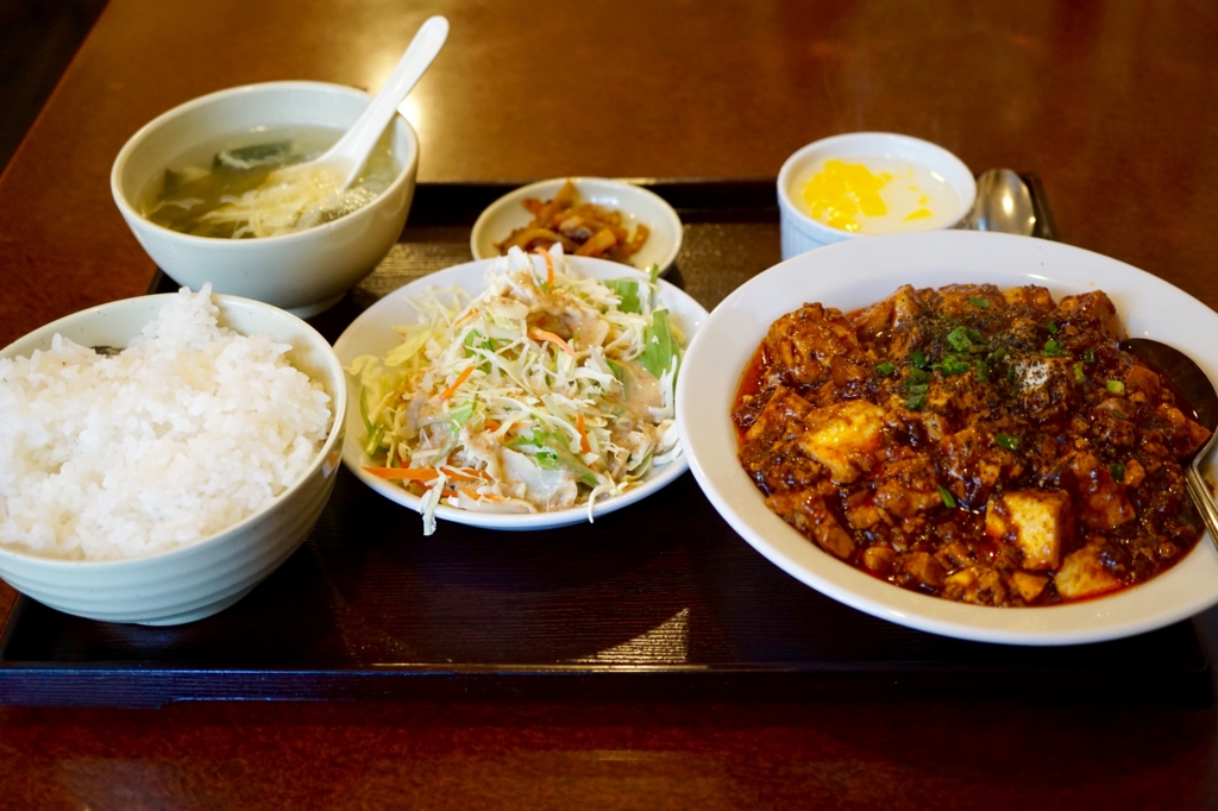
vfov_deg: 29.8
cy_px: 406
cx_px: 609
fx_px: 1522
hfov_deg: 43.6
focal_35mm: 45
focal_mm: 30
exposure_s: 1/60
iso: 1000
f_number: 4
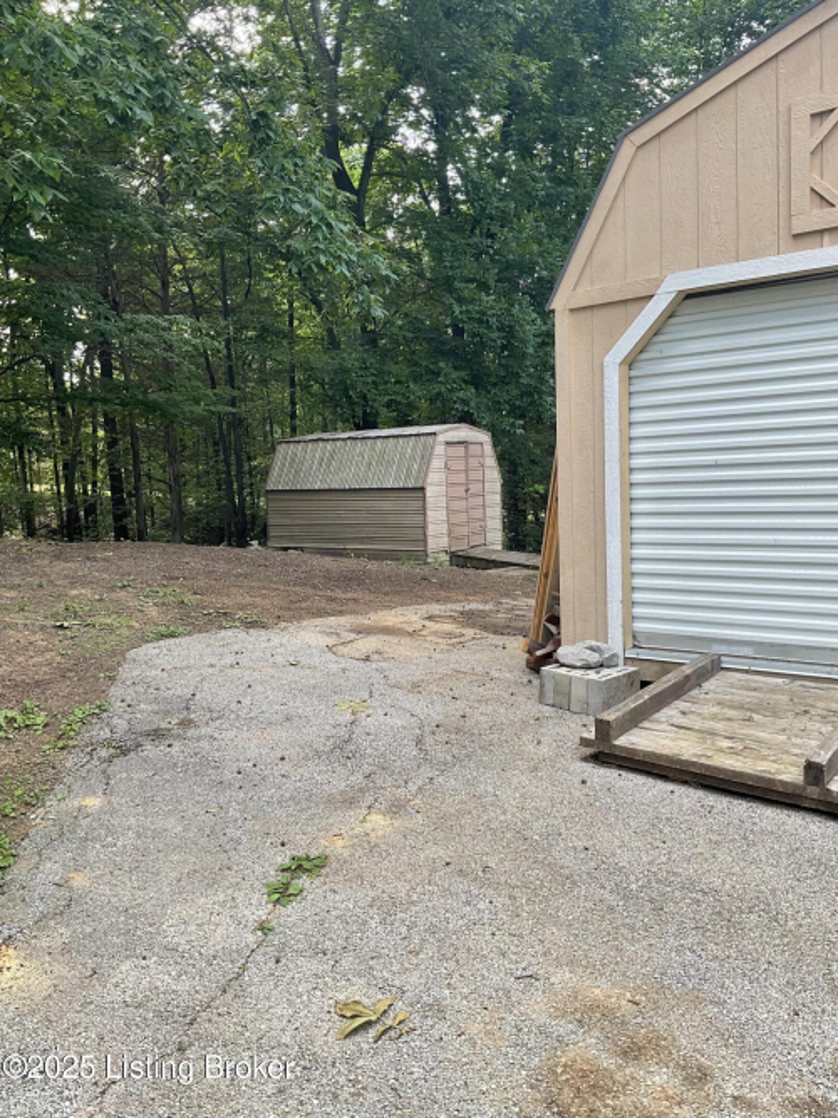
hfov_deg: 48.2
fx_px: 936
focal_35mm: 29
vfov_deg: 61.7
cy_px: 559
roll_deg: +1.0
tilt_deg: -3.6
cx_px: 419
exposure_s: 1/144
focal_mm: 3
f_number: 1.8
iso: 16
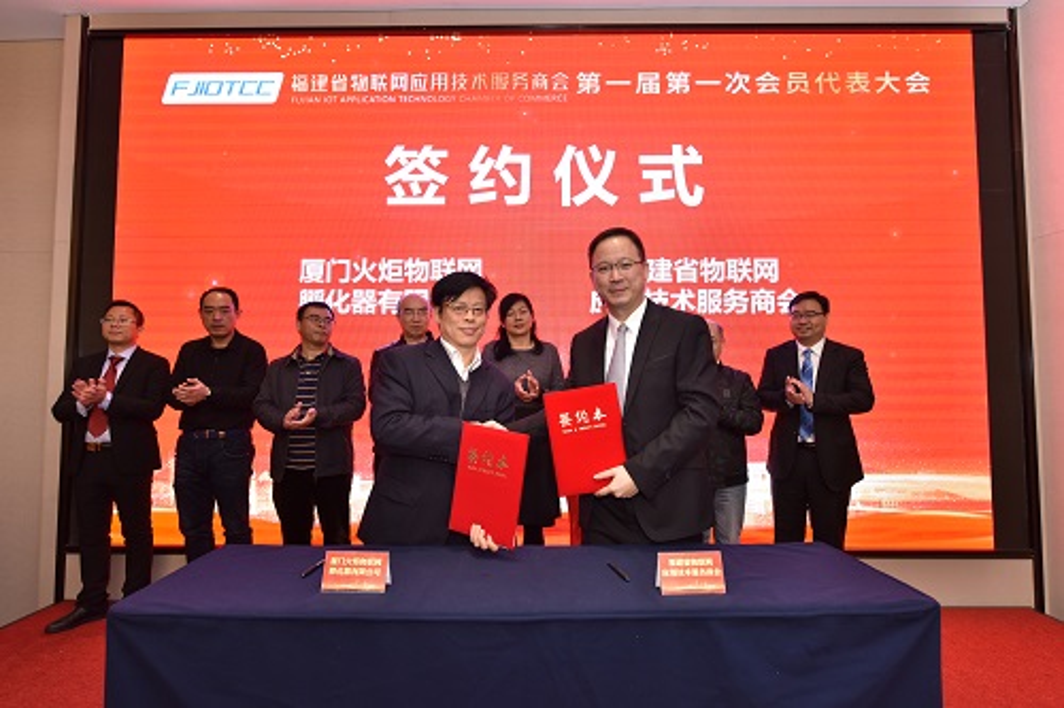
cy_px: 354
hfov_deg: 84.0
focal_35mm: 20
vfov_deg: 61.9
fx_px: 591
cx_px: 532
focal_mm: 20
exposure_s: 1/100
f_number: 5
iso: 800
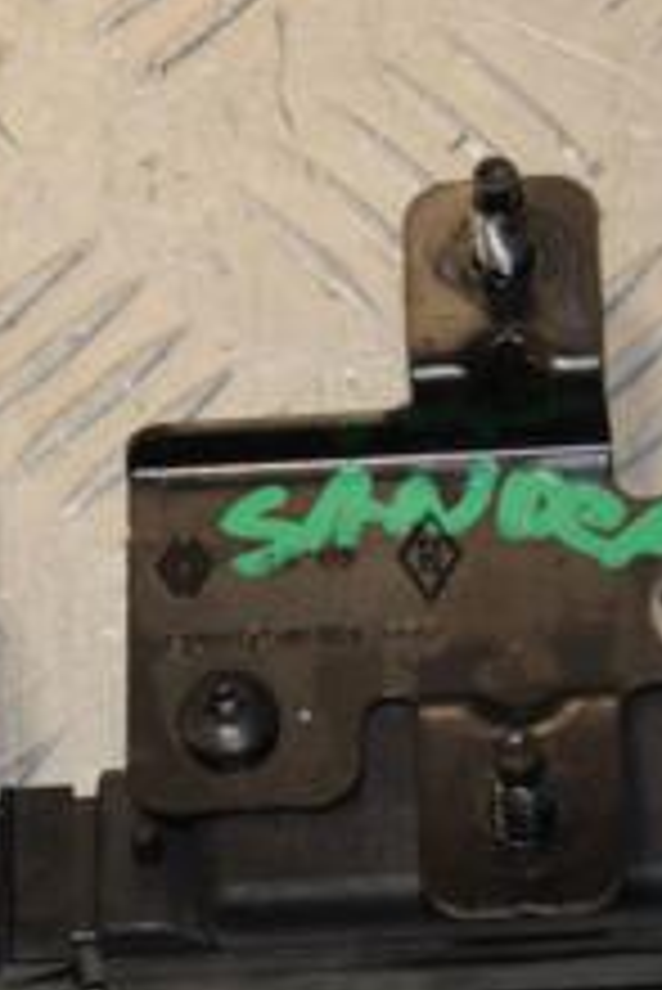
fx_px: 5397
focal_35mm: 196
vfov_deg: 10.5
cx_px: 293
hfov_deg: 7.0
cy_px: 742
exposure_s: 1/200
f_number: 9
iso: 800
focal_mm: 48
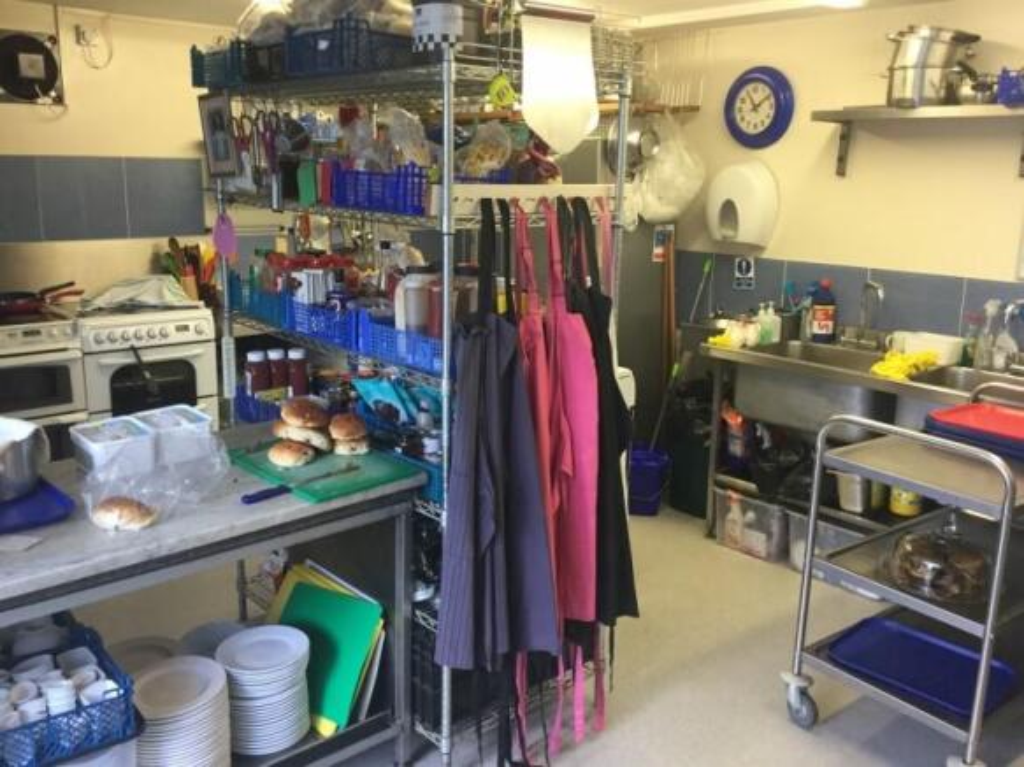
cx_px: 512
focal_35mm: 31
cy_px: 384
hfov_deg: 58.4
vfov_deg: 45.4
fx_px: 917
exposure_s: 1/33
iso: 50
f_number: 2.4
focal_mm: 3.3
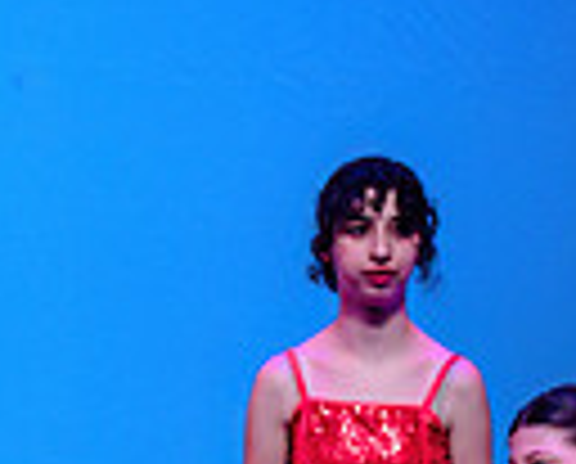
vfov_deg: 2.3
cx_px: -440
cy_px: 719
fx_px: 11516
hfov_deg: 2.9
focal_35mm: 674
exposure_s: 1/500
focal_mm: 155
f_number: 2.8
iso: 1600
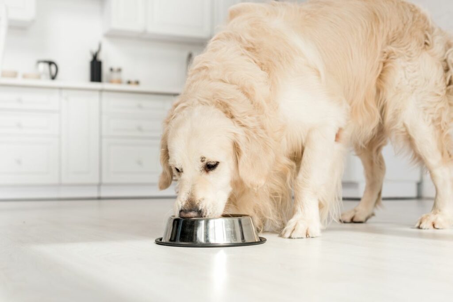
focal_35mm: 50
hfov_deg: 39.6
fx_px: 629
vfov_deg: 27.0
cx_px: 226
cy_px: 151
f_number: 4
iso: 125
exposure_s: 1/160
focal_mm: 50
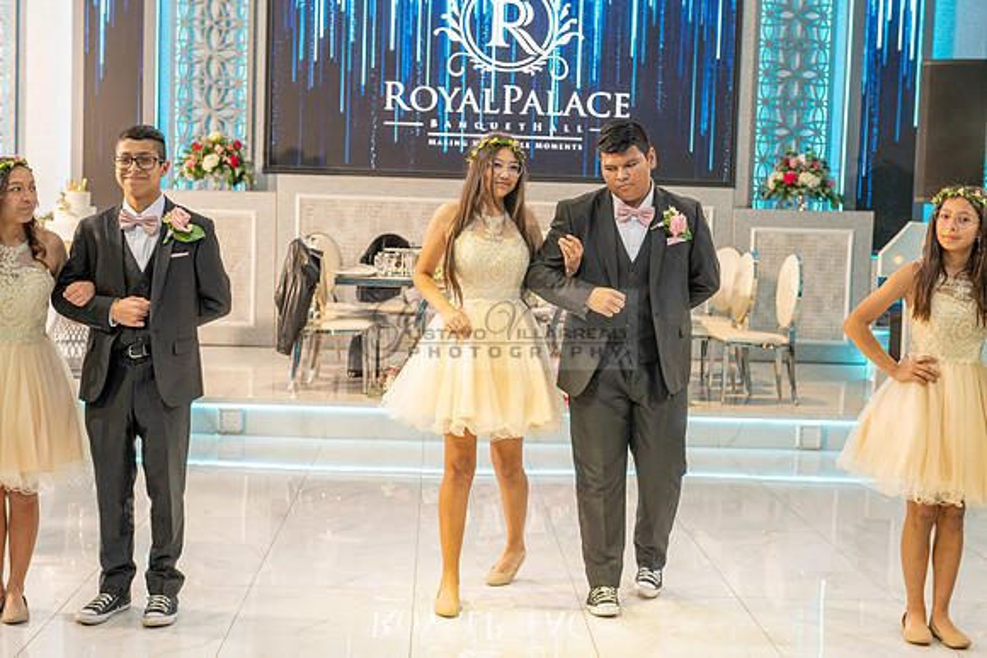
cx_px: 494
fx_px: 1508
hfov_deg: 36.2
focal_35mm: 55
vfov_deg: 24.6
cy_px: 329
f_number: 5
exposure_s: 1/125
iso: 1000
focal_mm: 55
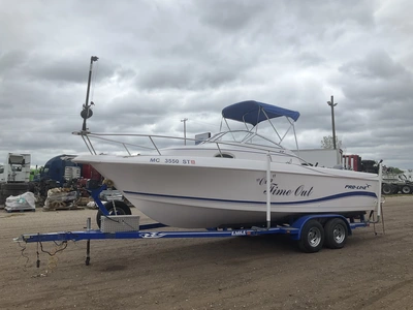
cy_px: 155
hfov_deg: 61.7
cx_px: 206
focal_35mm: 29
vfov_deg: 48.2
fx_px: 346
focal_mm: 3
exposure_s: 1/1984
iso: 25
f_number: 1.8
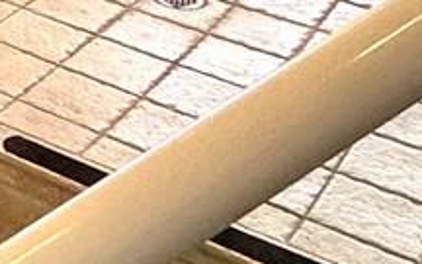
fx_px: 1265
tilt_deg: +4.2
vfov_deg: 8.5
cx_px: -225
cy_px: -673
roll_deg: -0.7
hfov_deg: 17.0
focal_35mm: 110
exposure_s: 1/347
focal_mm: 2.22
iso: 40
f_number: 2.2
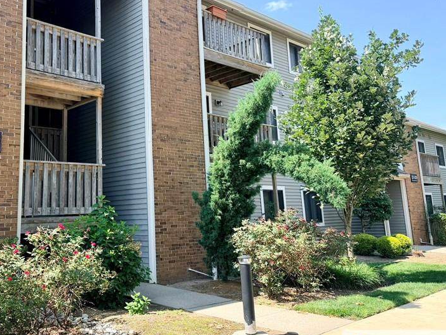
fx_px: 451
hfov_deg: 51.6
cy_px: 130
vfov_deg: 40.5
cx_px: 146
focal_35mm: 35
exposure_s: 1/1522
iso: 100
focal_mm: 6.76
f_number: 1.78
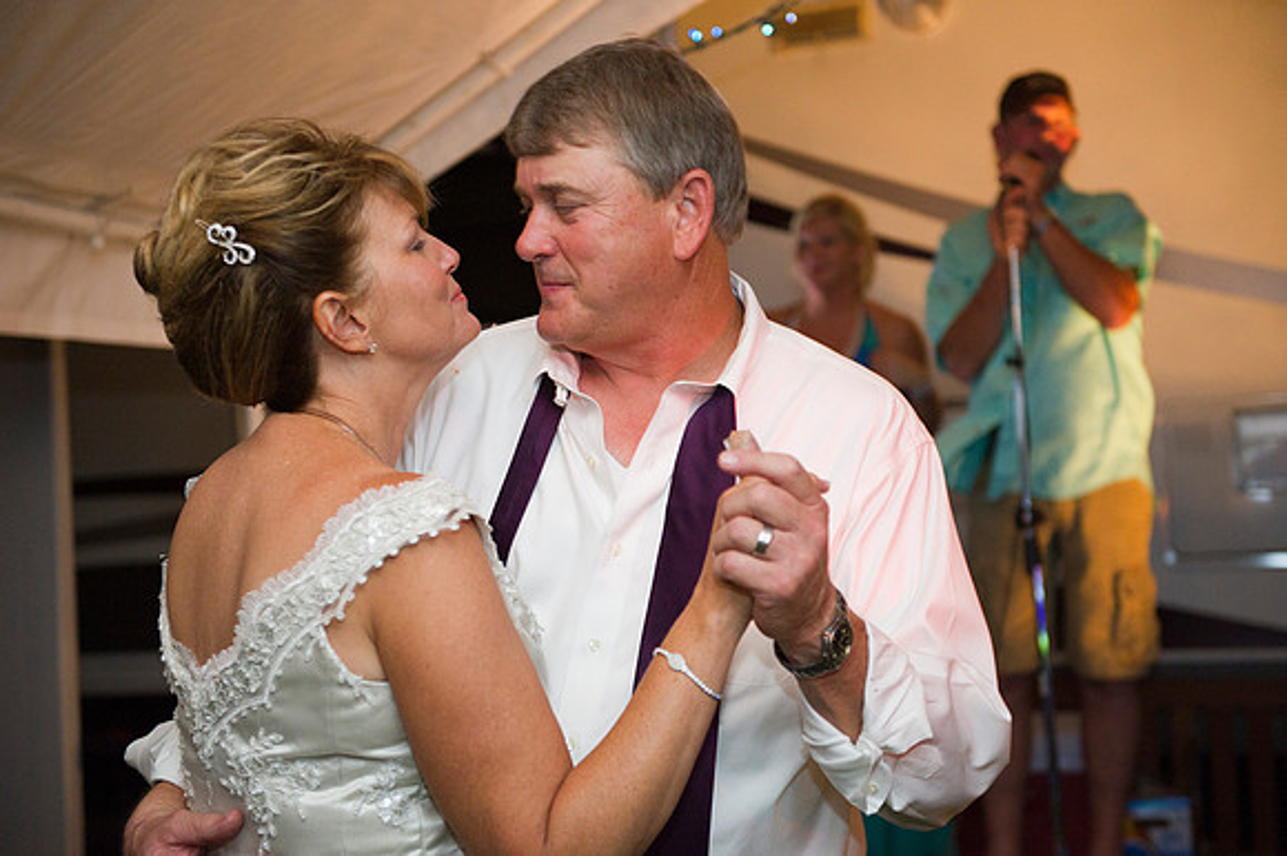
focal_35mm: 58
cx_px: 644
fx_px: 2072
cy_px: 428
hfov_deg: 34.5
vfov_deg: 23.4
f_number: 2.8
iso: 2000
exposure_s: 1/60
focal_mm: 58
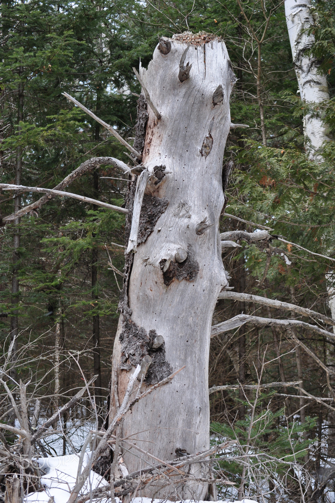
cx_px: 168
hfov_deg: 16.5
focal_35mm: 82
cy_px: 252
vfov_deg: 24.6
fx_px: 1154
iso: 400
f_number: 8
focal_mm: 55
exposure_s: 1/50
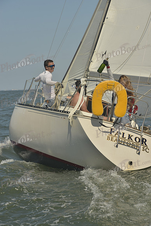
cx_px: 76
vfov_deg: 20.8
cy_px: 113
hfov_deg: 14.0
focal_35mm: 98
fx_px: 616
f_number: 9
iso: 280
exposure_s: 1/1000
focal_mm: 98
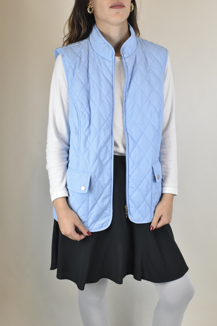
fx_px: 353
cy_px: 163
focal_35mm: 39
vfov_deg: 49.6
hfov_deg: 34.2
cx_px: 108
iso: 1600
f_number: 13
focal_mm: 26
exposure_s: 1/60
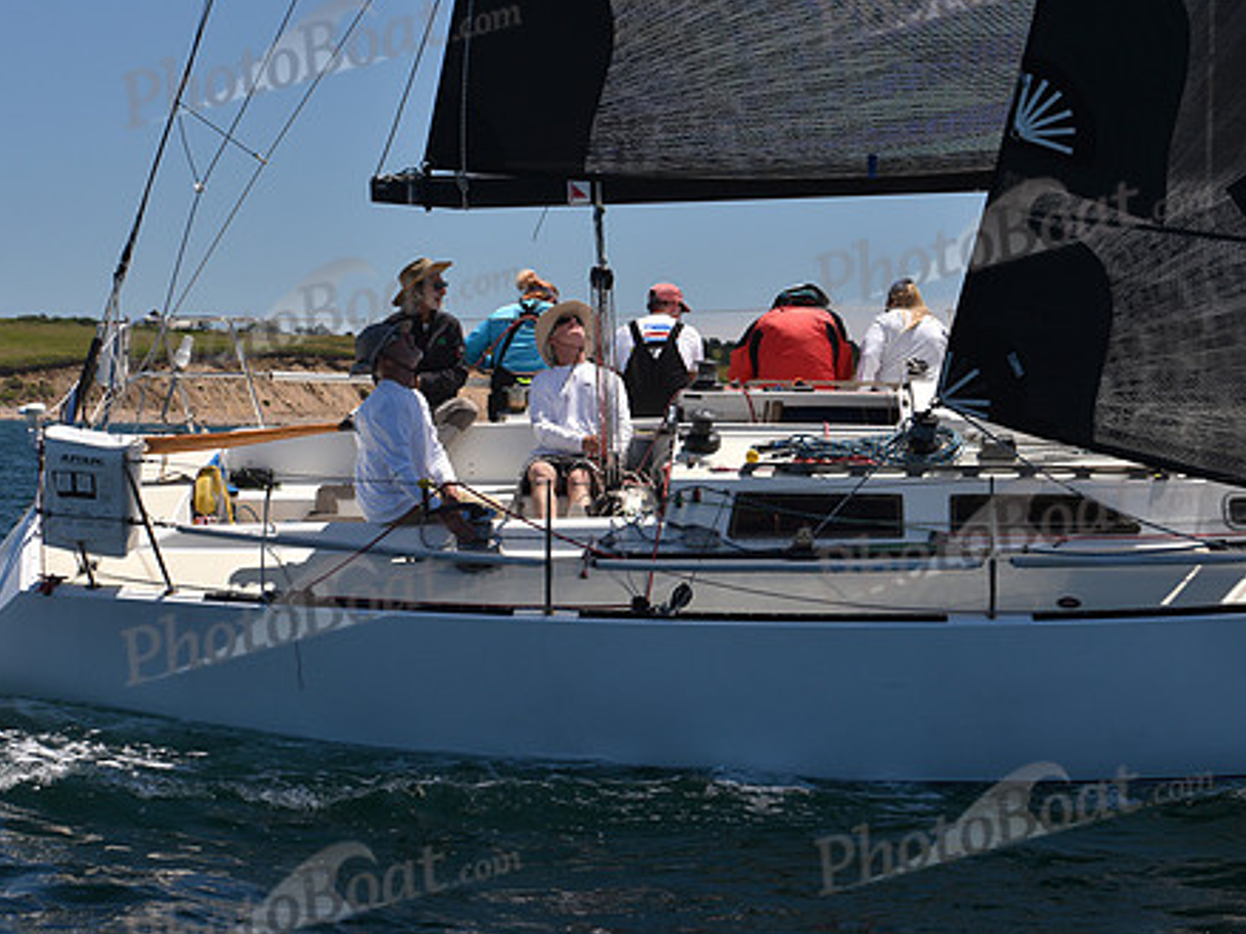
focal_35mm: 89
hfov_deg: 22.0
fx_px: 3203
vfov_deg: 16.6
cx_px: 670
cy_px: 424
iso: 250
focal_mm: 70
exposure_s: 1/800
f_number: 6.3
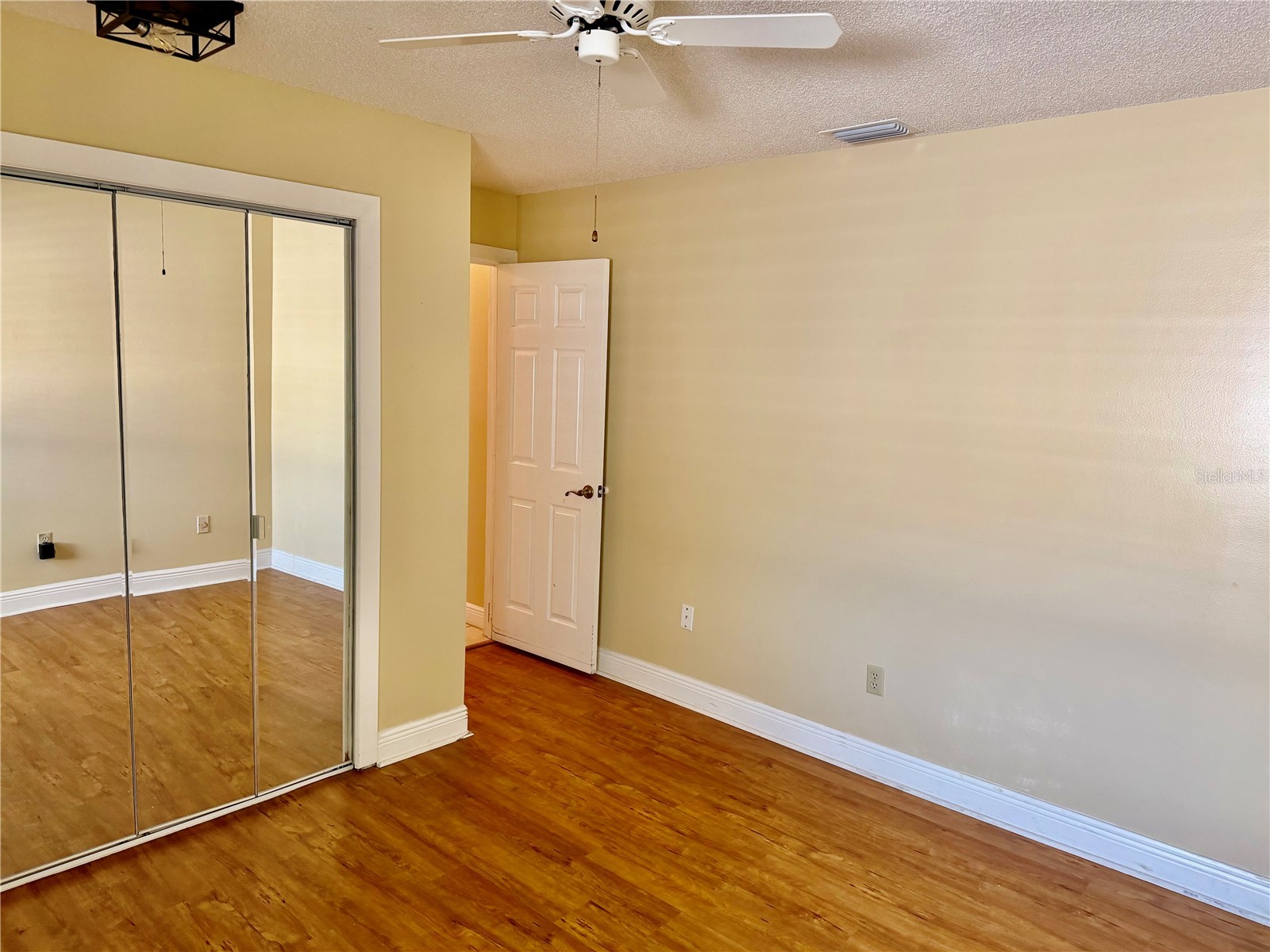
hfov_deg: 71.6
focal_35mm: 24
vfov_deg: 56.8
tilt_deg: -7.7
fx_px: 881
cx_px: 635
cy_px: 476
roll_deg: -2.8
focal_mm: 6.76
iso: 200
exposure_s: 1/60
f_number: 1.78
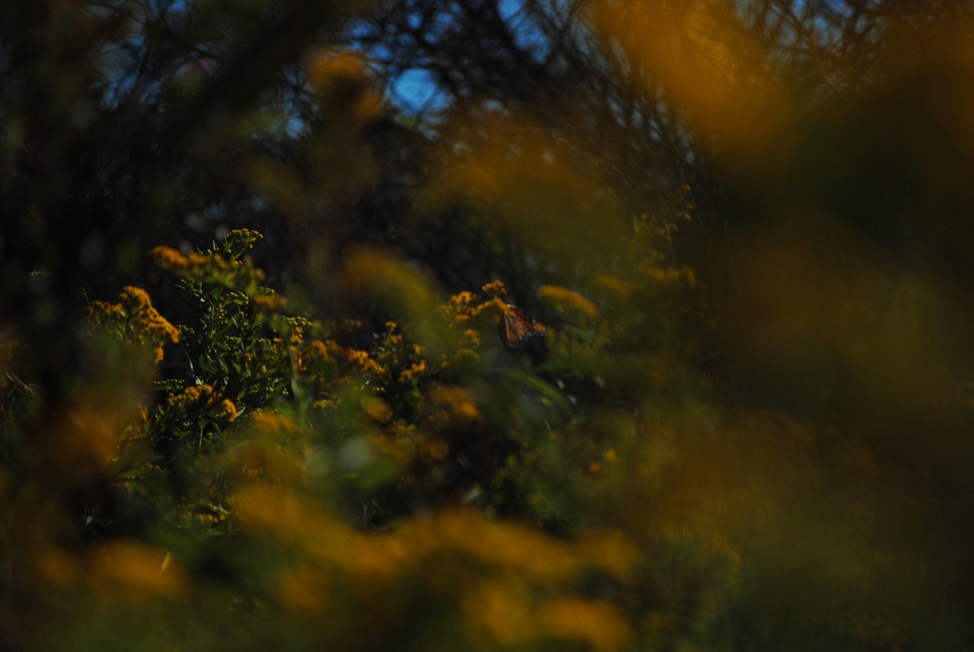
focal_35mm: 300
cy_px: 326
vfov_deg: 4.6
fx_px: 8127
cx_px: 487
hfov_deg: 6.9
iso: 200
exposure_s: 1/4000
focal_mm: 200
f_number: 5.6
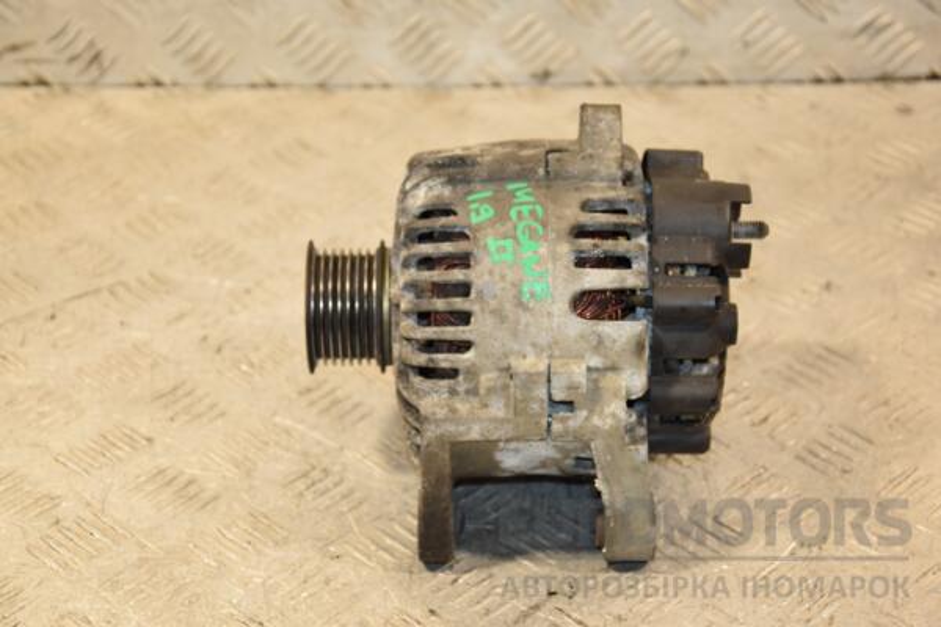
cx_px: 470
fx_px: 2274
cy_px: 314
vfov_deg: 15.7
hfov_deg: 23.4
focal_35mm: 87
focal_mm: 58
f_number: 5
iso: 800
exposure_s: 1/125
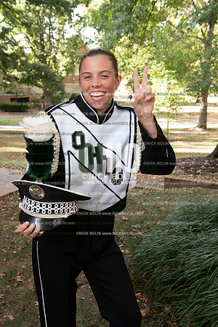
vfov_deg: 43.6
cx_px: 109
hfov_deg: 29.9
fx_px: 409
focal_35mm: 45
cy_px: 164
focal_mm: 45
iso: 800
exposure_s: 1/100
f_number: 8
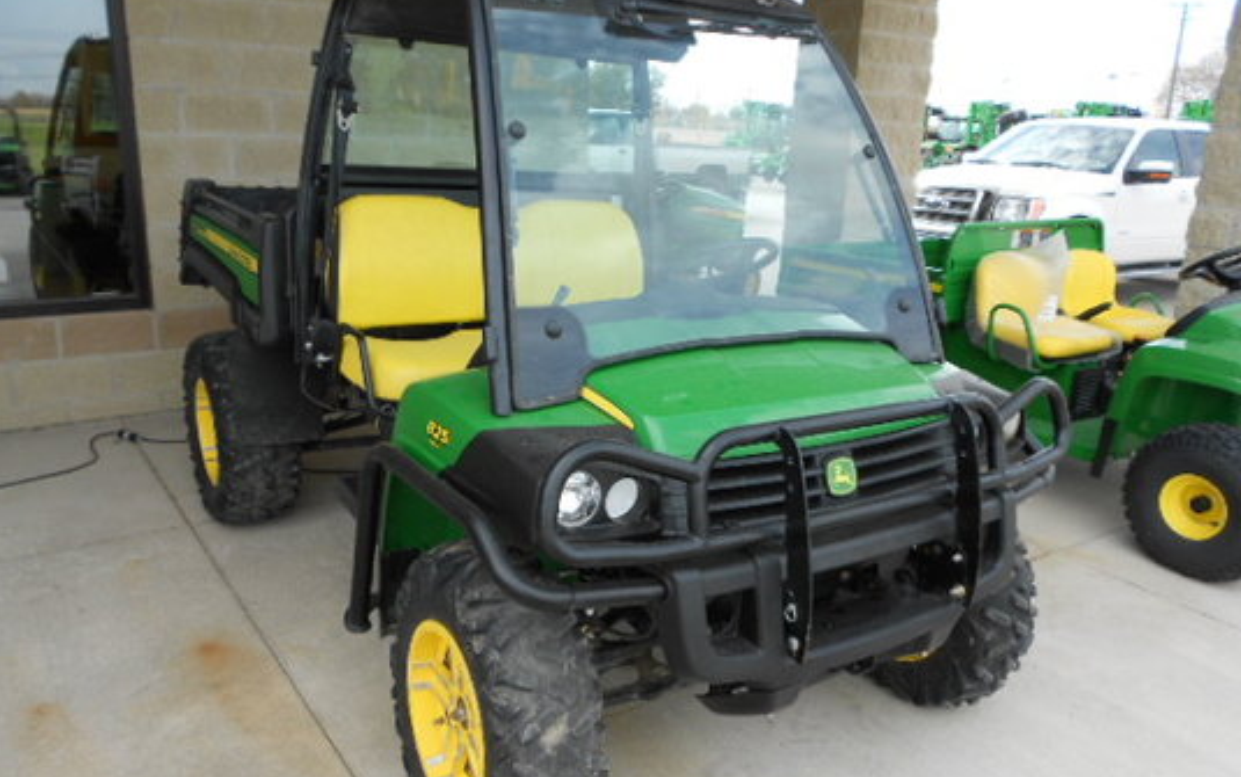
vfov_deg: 44.6
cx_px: 612
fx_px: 947
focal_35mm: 28
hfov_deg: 66.4
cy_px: 387
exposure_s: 1/160
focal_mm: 4.6
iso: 80
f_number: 3.2
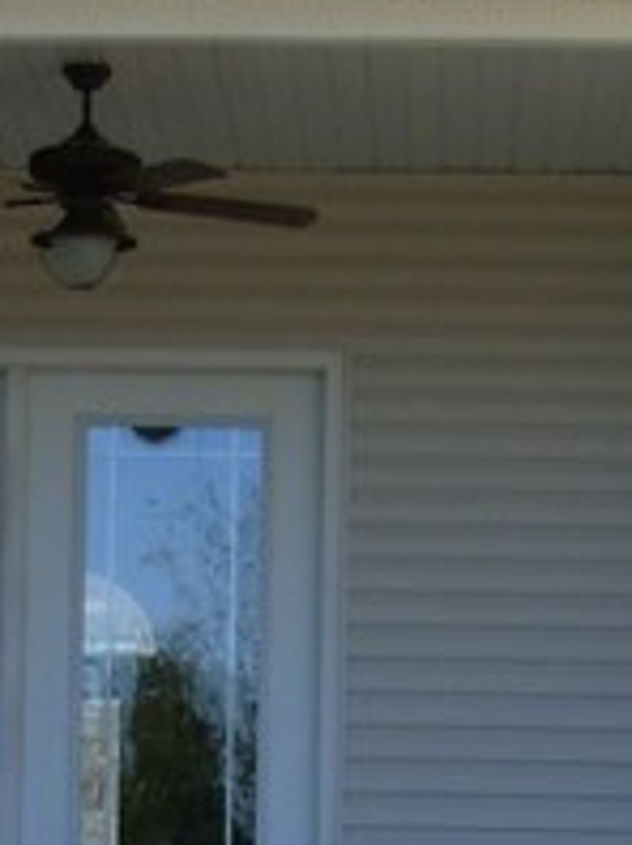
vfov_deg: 9.9
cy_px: 1046
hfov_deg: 7.5
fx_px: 4806
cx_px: 376
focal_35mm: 197
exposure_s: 1/406
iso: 50
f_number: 2.9
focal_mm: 6.3
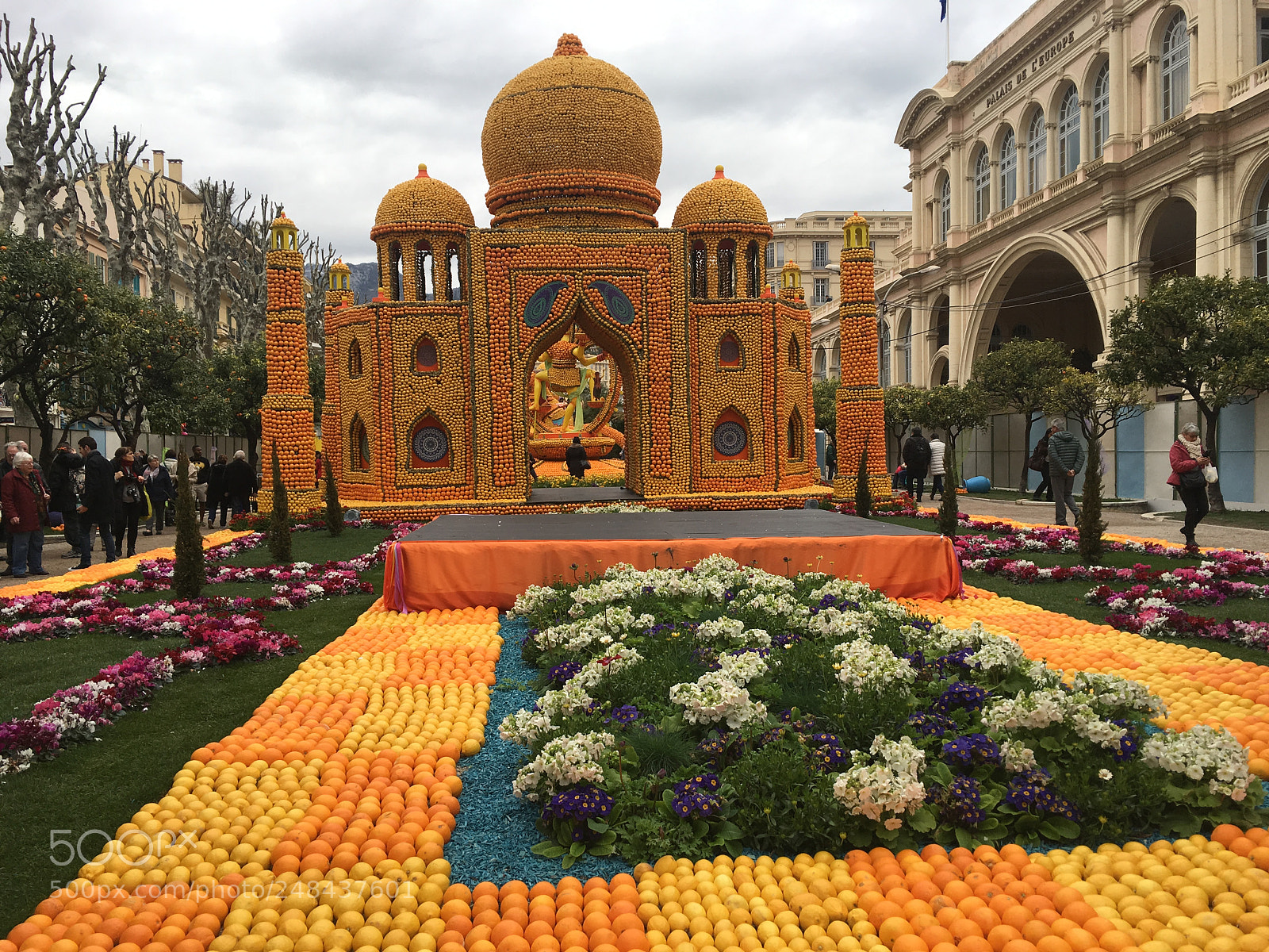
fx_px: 1063
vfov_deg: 48.2
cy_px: 476
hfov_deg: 61.7
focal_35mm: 29
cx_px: 634
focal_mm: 4.15
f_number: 2.2
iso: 25
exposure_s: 1/578
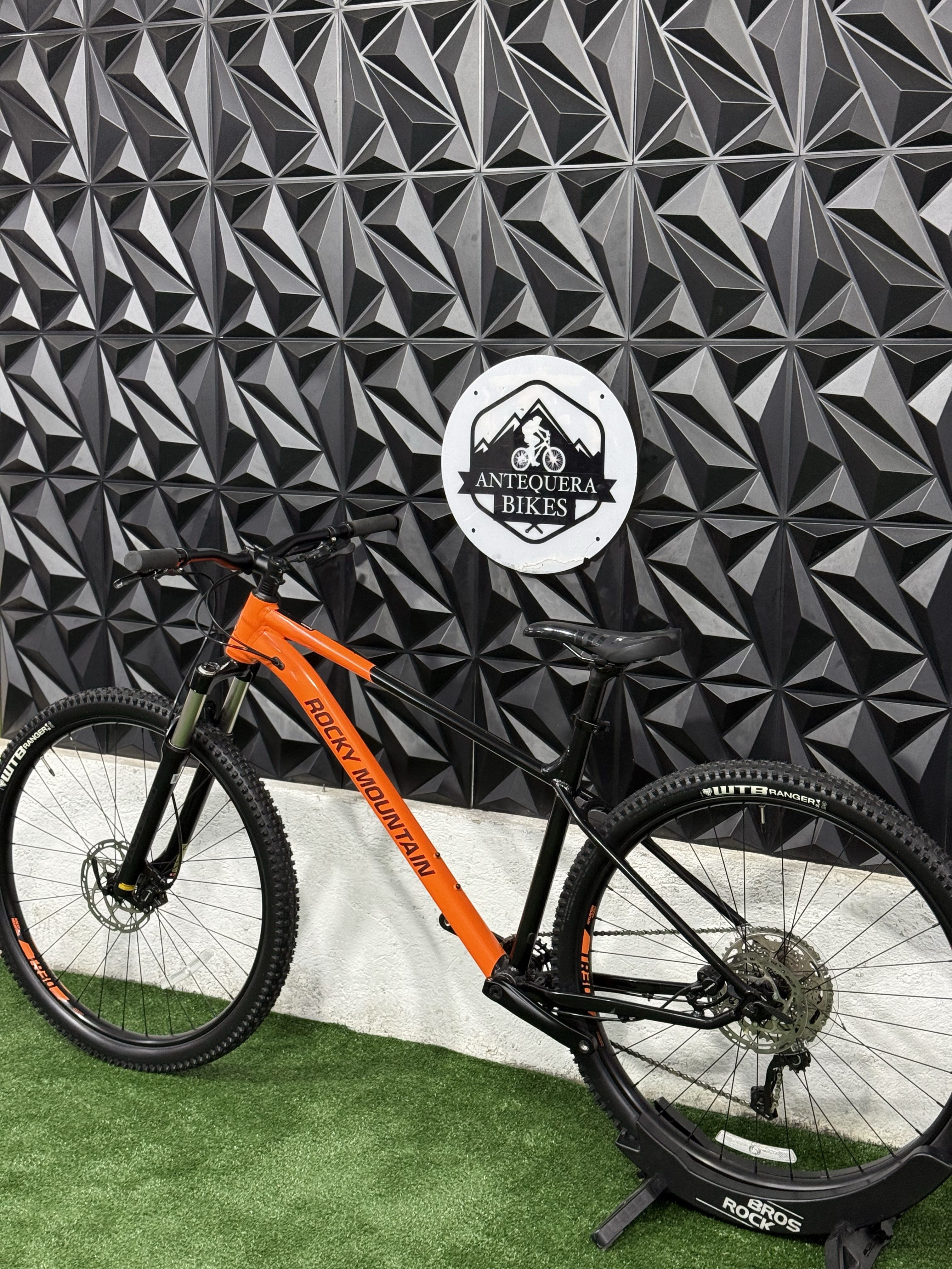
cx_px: 476
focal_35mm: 48
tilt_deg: -9.1
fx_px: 1760
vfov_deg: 39.7
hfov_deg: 30.3
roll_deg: -2.2
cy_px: 634
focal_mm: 6.76
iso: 160
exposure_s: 1/60
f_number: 1.78
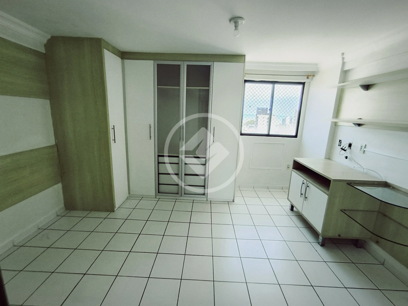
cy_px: 153
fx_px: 189
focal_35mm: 16
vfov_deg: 78.1
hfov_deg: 94.5
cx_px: 204
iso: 64
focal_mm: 1.65
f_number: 2.2
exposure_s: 1/60
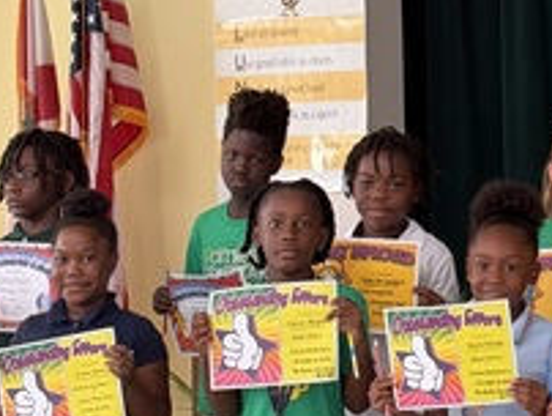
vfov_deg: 9.4
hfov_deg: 12.3
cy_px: -71
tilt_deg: +4.3
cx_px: 615
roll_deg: +1.4
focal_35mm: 157
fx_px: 2507
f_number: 1.8
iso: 250
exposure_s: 1/65
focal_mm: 6.93
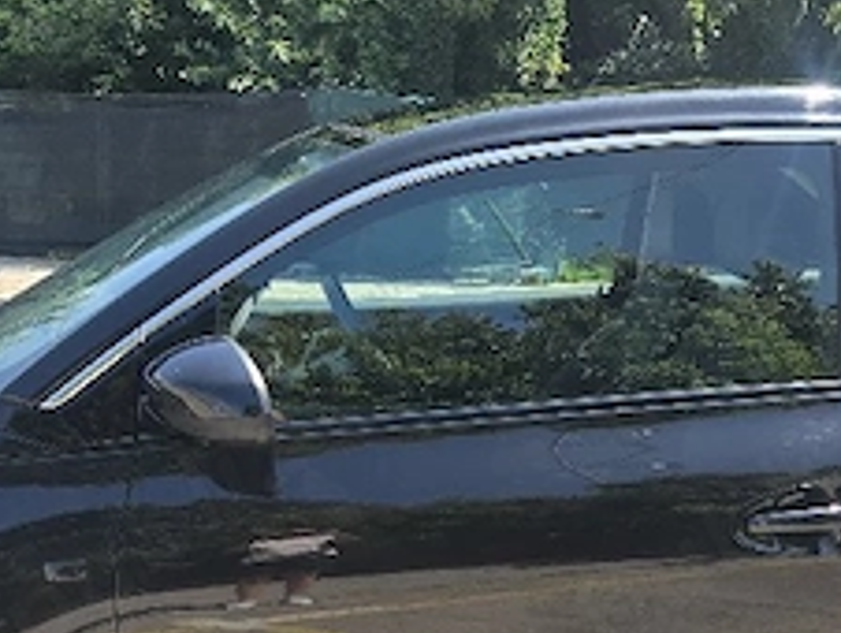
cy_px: 492
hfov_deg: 31.6
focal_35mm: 61
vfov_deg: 23.8
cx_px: 391
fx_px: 1484
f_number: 1.8
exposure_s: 1/3333
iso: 80
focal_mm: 5.4
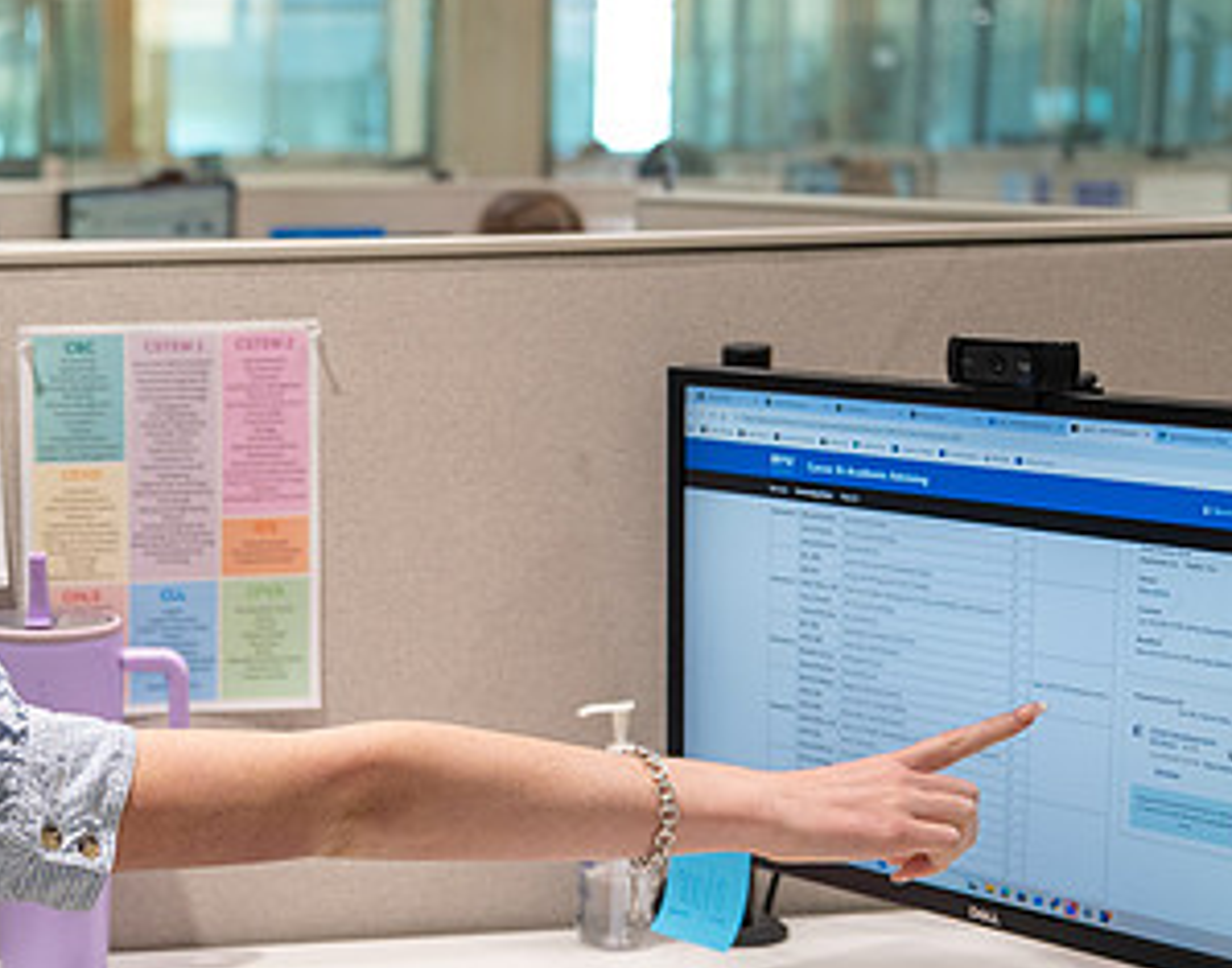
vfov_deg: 18.1
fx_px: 3006
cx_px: 67
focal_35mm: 83
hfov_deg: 22.5
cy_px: 775
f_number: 2.8
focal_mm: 34.5
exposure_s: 1/160
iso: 640
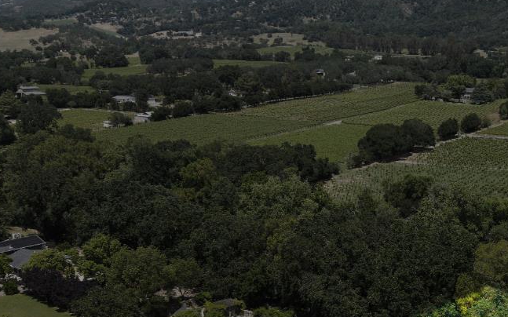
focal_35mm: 59
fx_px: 817
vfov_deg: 21.8
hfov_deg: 33.4
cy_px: 235
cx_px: 415
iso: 100
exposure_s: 1/2000
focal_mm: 8.7
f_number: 1.8
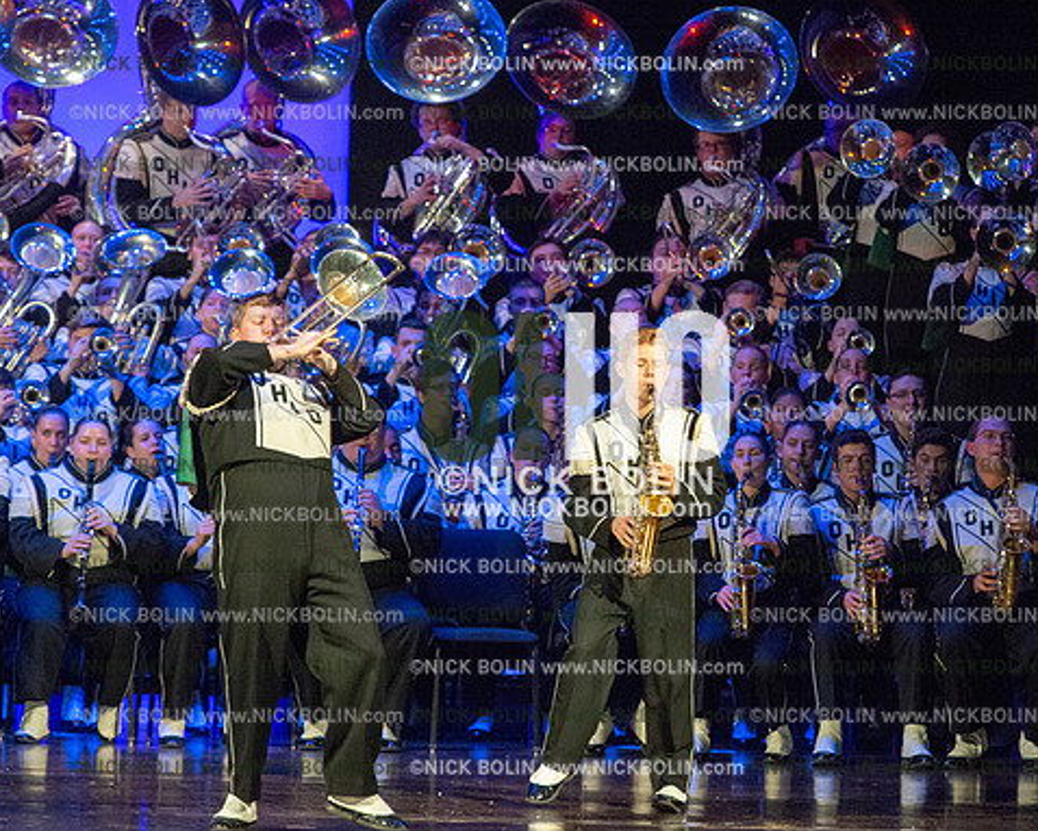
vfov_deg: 5.7
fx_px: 8392
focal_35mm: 273
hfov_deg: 7.1
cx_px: 575
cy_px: 414
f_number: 5.6
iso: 8000
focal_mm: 240
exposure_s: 1/320
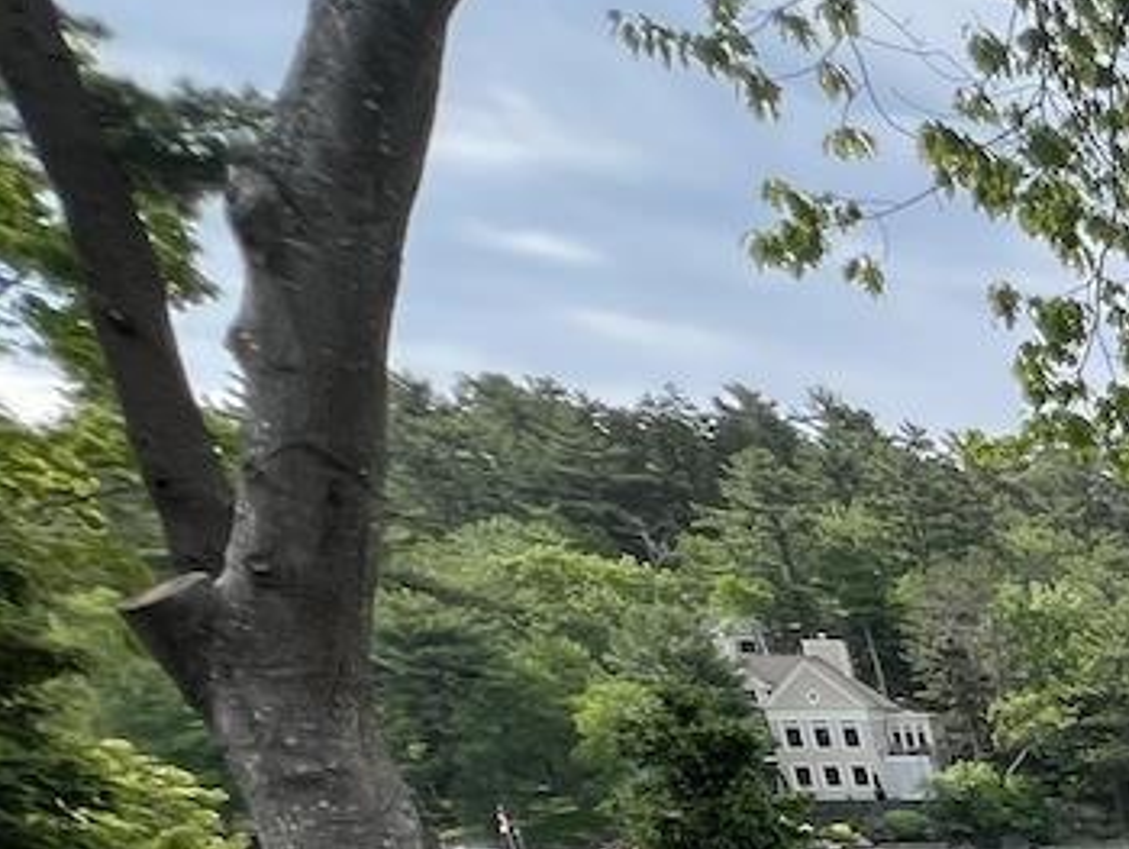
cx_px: 2255
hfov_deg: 19.5
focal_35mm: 52
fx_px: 1697
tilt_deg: -19.3
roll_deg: +0.3
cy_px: 1317
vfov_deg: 22.4
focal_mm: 1.57
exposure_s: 1/592
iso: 32
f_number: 1.8
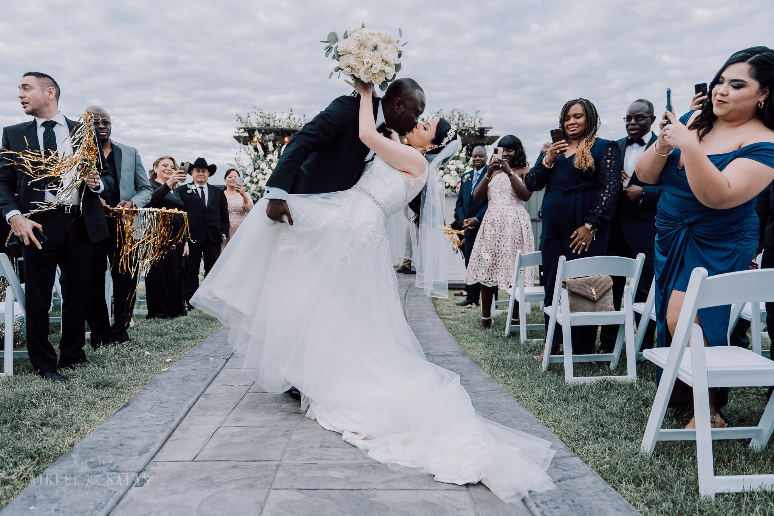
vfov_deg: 51.2
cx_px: 387
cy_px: 269
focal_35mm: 25
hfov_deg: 71.5
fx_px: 538
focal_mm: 24
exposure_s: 1/320
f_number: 2.8
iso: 320
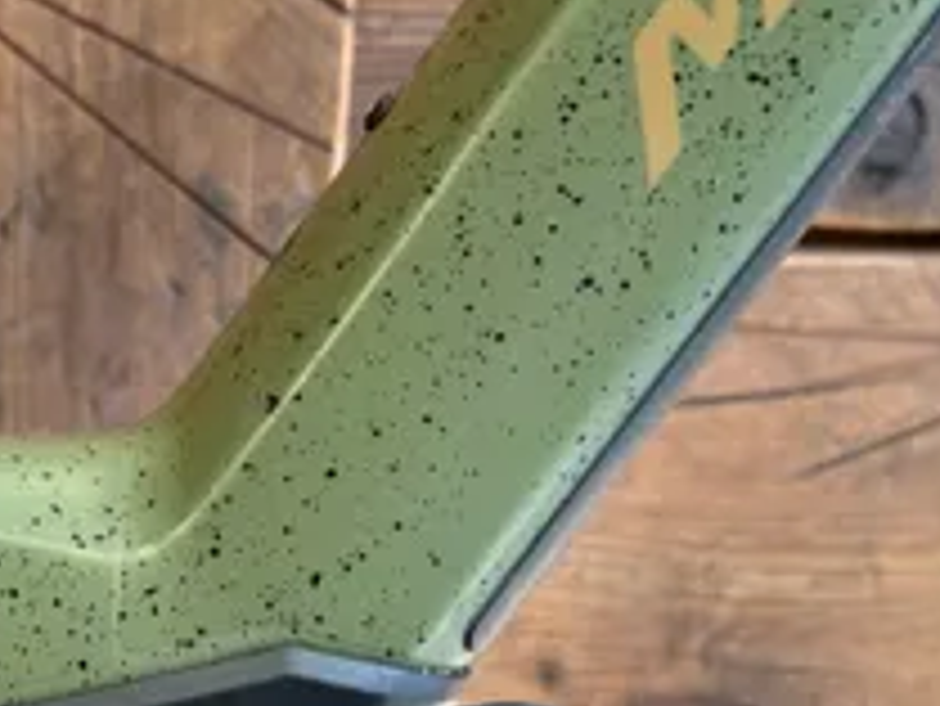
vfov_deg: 15.9
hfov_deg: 20.5
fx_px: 2500
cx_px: -40
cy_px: 585
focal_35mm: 92
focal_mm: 6.76
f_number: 1.78
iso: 160
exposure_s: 1/73
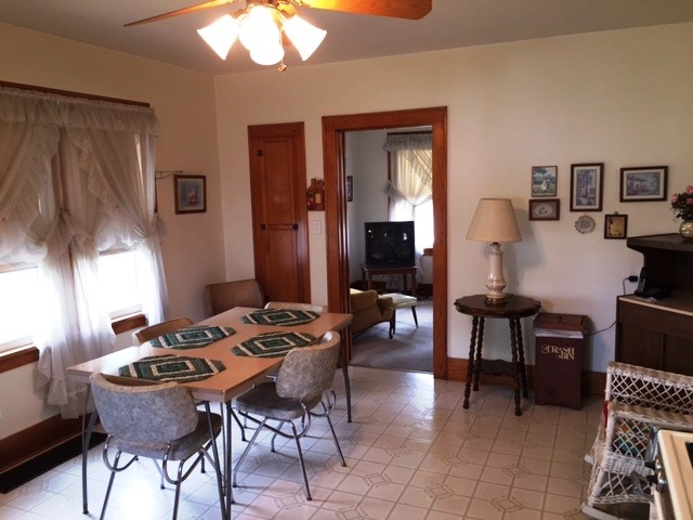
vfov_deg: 48.2
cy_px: 260
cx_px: 346
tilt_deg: -7.7
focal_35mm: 29
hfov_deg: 61.7
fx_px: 581
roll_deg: +0.3
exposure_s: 1/30
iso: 80
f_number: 2.2
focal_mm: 4.15
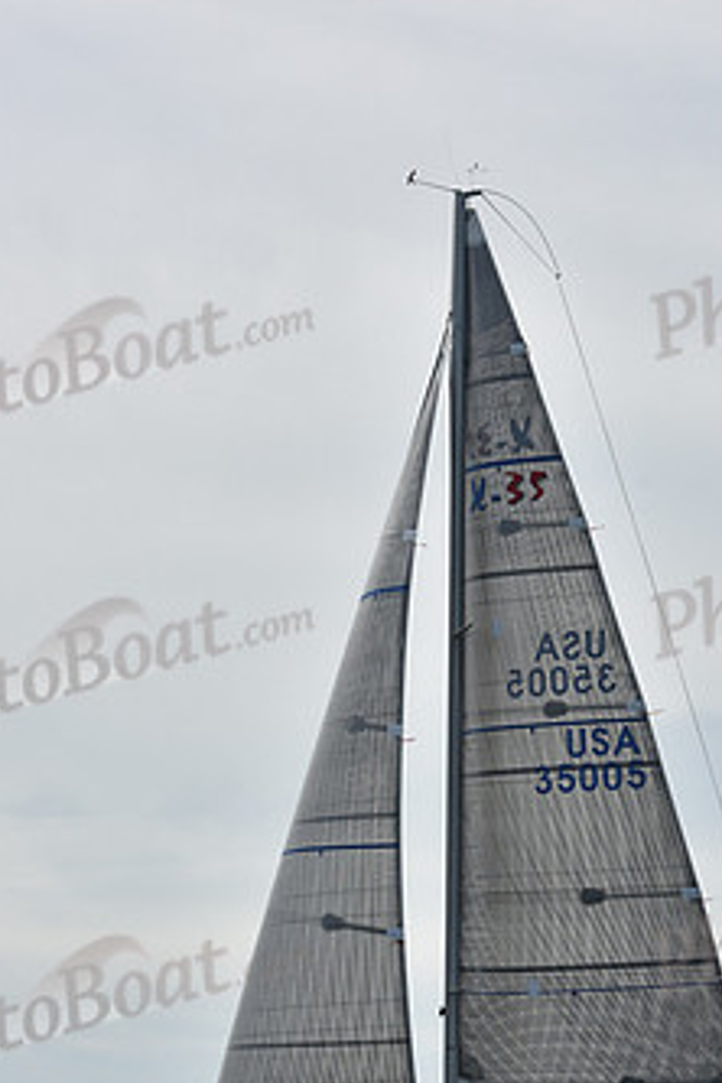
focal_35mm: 122
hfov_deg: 11.2
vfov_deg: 16.7
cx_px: 483
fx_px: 3670
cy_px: 790
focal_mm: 70
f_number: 10
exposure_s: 1/1000
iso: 320
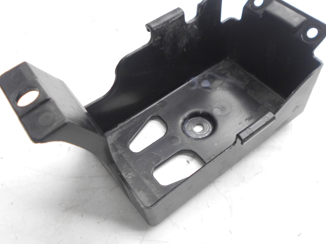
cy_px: 115
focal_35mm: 38
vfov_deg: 37.7
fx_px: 358
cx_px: 164
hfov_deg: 49.0
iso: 160
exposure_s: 1/30
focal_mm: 5.1
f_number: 3.4
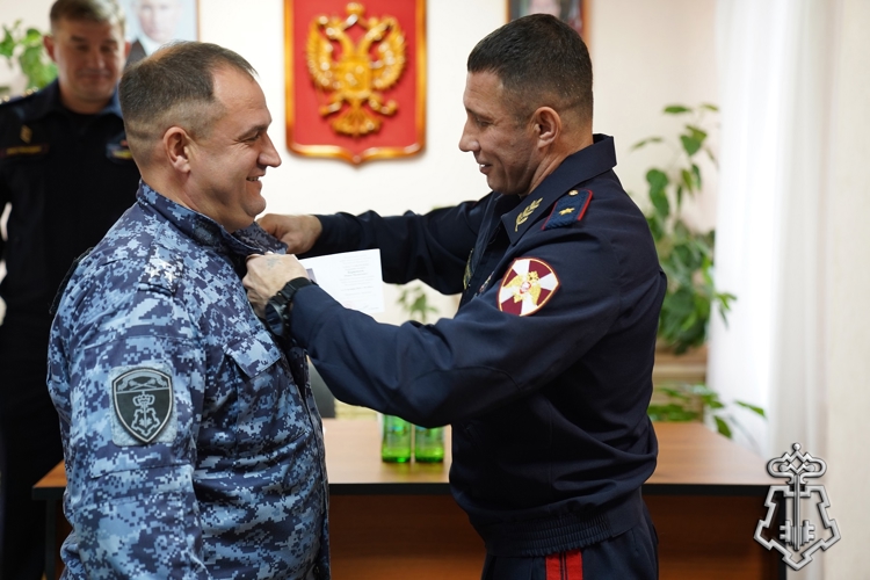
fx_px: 1353
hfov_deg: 35.6
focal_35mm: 56
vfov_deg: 24.2
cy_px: 290
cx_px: 435
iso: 1000
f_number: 2.8
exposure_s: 1/60
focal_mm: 56
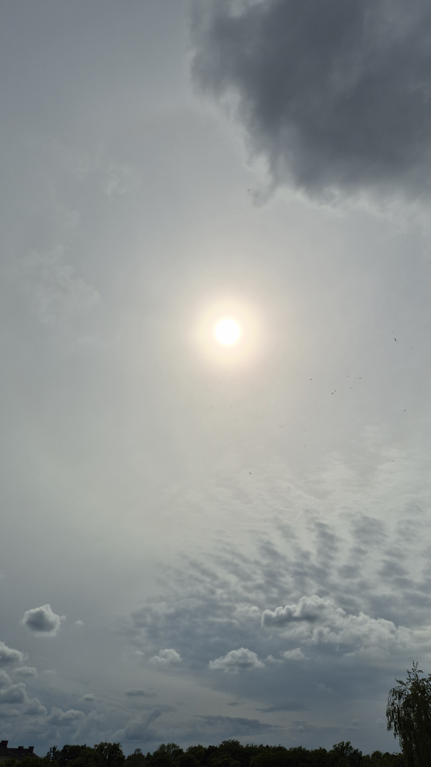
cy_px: 373
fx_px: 528
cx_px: 245
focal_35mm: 26
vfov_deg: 71.9
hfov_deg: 44.3
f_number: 1.8
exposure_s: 1/15424
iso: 25
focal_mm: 5.4
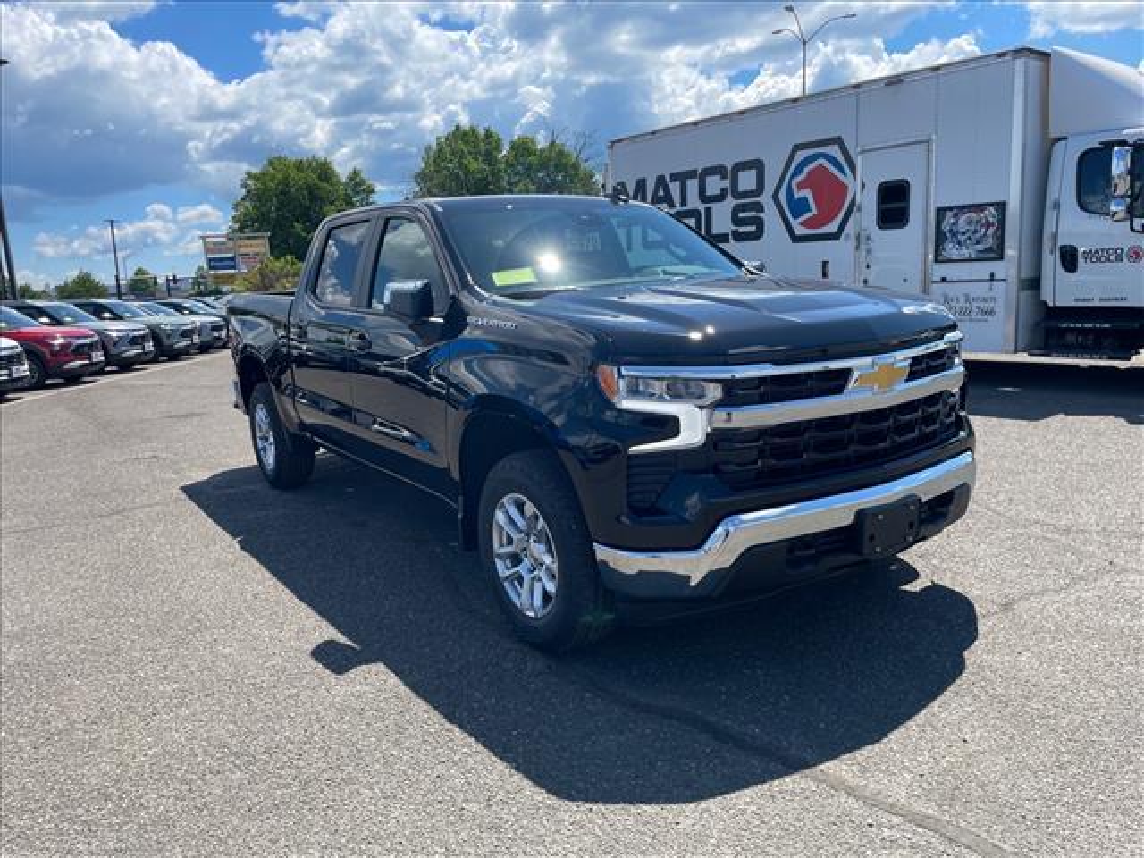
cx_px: 572
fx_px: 859
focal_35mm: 26
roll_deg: +3.6
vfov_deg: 53.1
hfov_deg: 67.3
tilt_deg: -6.4
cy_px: 429
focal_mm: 4.2
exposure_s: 1/1949
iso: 32
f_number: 1.6
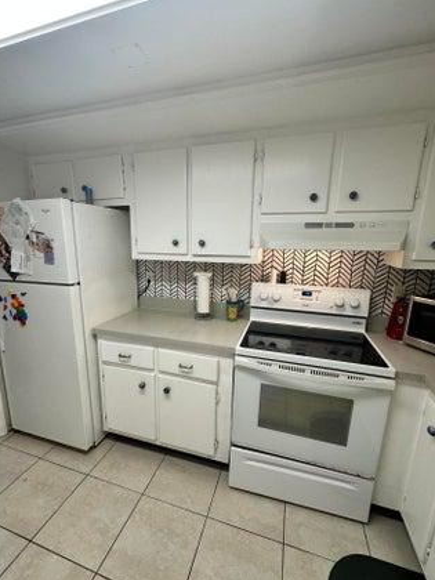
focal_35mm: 16
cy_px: 297
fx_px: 268
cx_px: 200
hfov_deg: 78.0
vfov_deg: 94.5
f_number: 2.2
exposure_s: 1/120
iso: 100
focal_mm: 2.22
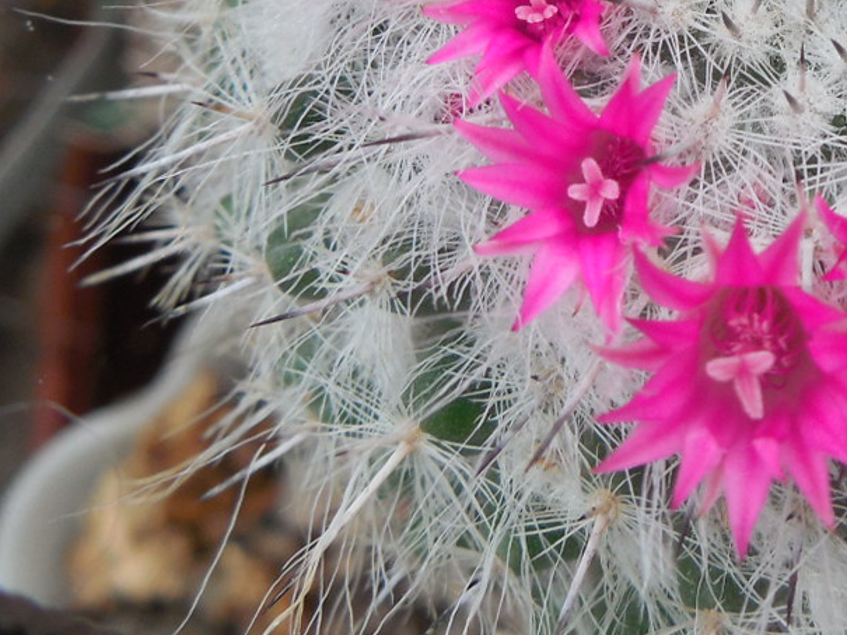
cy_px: -66
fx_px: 2007
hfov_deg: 23.1
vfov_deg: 17.4
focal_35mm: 82
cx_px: 798
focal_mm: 5.6
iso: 125
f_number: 3.6
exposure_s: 1/80
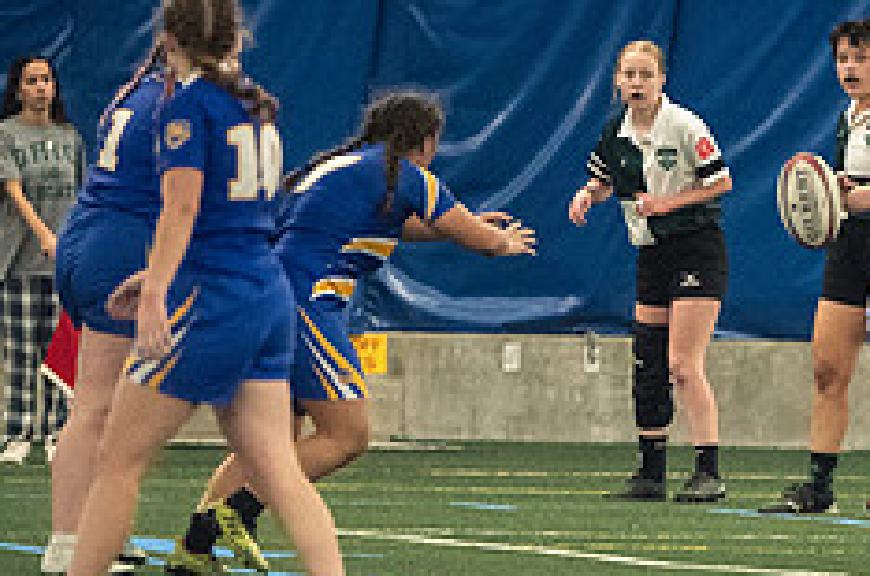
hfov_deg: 2.8
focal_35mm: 745
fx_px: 17967
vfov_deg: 1.8
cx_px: 900
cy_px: 476
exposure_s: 1/500
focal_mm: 200
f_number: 2.8
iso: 10000
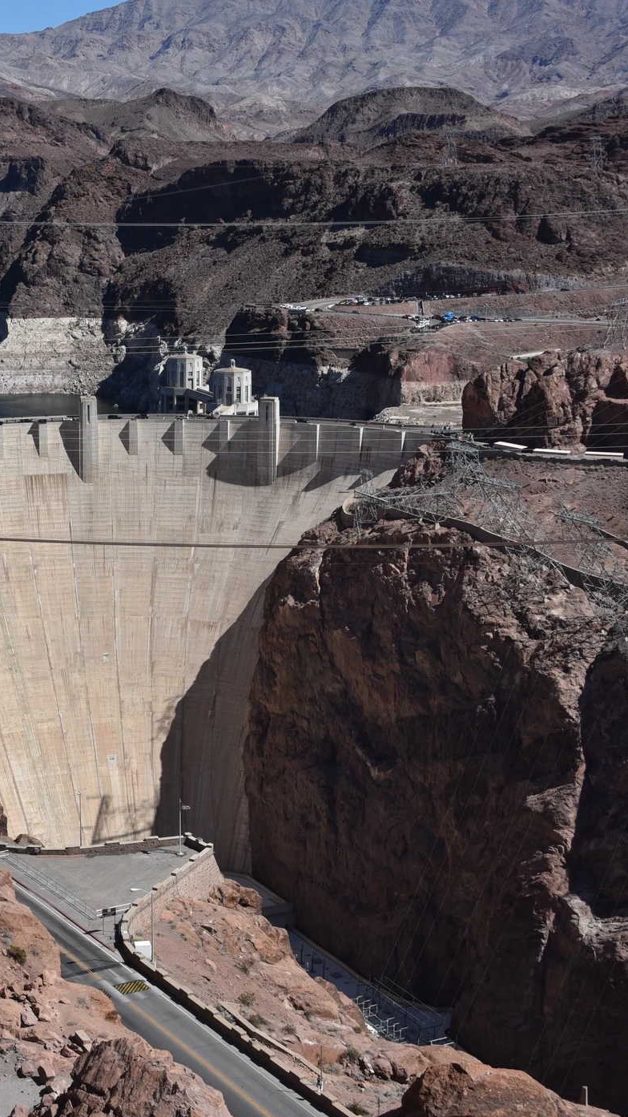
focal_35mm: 60
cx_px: 24
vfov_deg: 34.9
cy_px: 561
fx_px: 1776
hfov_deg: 19.6
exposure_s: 1/500
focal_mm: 38
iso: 200
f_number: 11
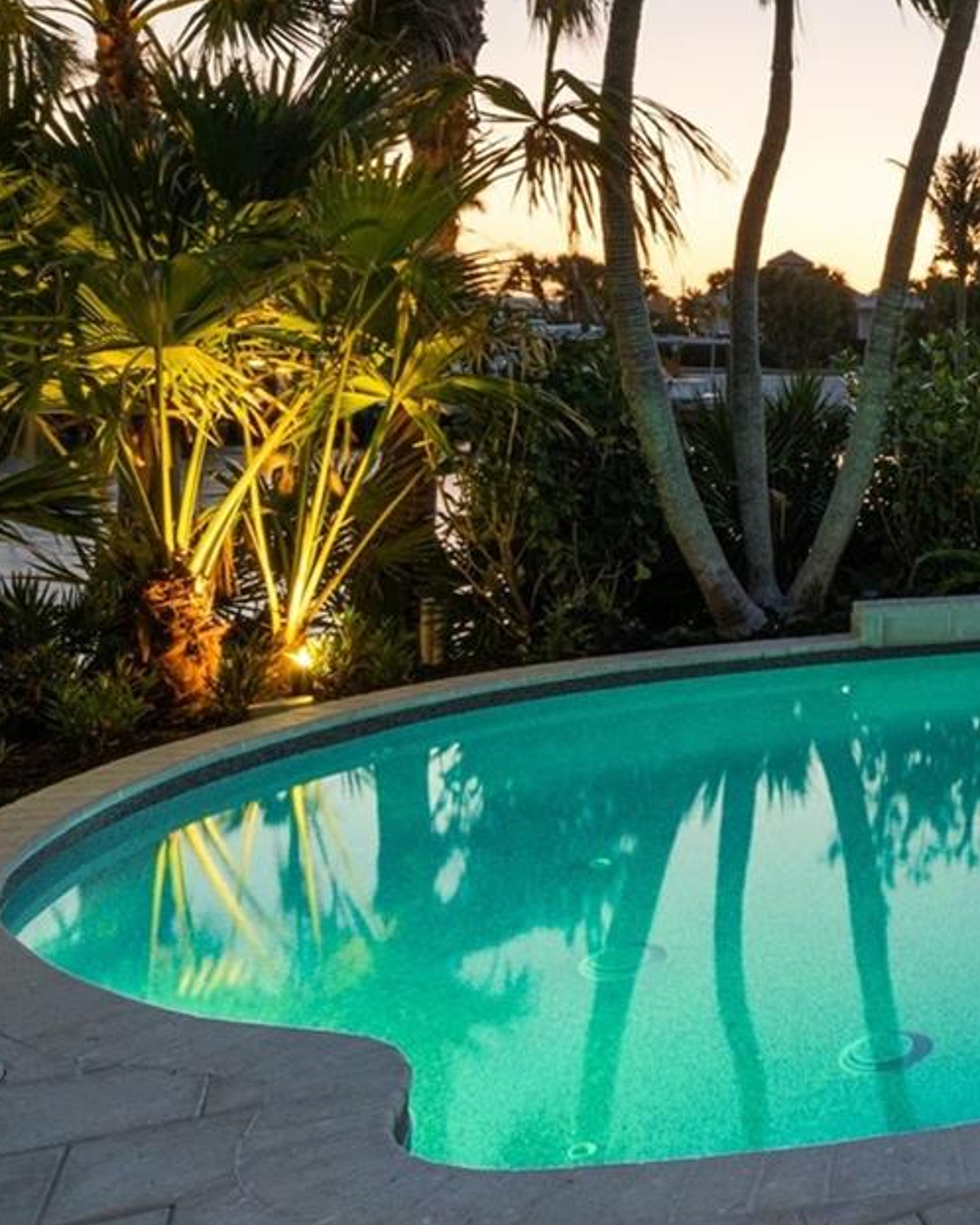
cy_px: 370
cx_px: 1486
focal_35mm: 41
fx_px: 1486
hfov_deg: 26.2
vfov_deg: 43.9
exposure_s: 4
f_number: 10
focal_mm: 17
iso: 400
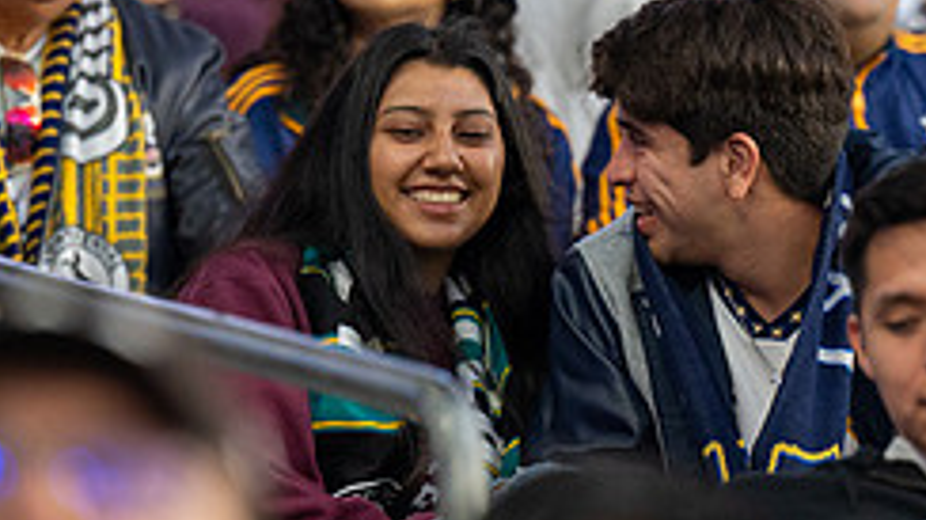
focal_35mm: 497
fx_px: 12198
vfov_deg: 2.4
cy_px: 190
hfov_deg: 4.3
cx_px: 702
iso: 3200
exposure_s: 1/320
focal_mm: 200
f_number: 3.5
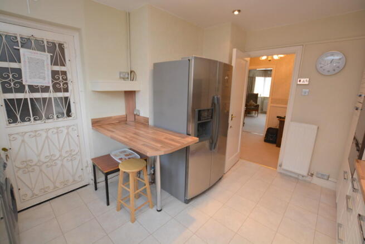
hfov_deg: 95.0
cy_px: 122
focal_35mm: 16
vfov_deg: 72.1
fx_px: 167
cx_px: 182
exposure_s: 1/60
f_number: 4
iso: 360
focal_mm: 11
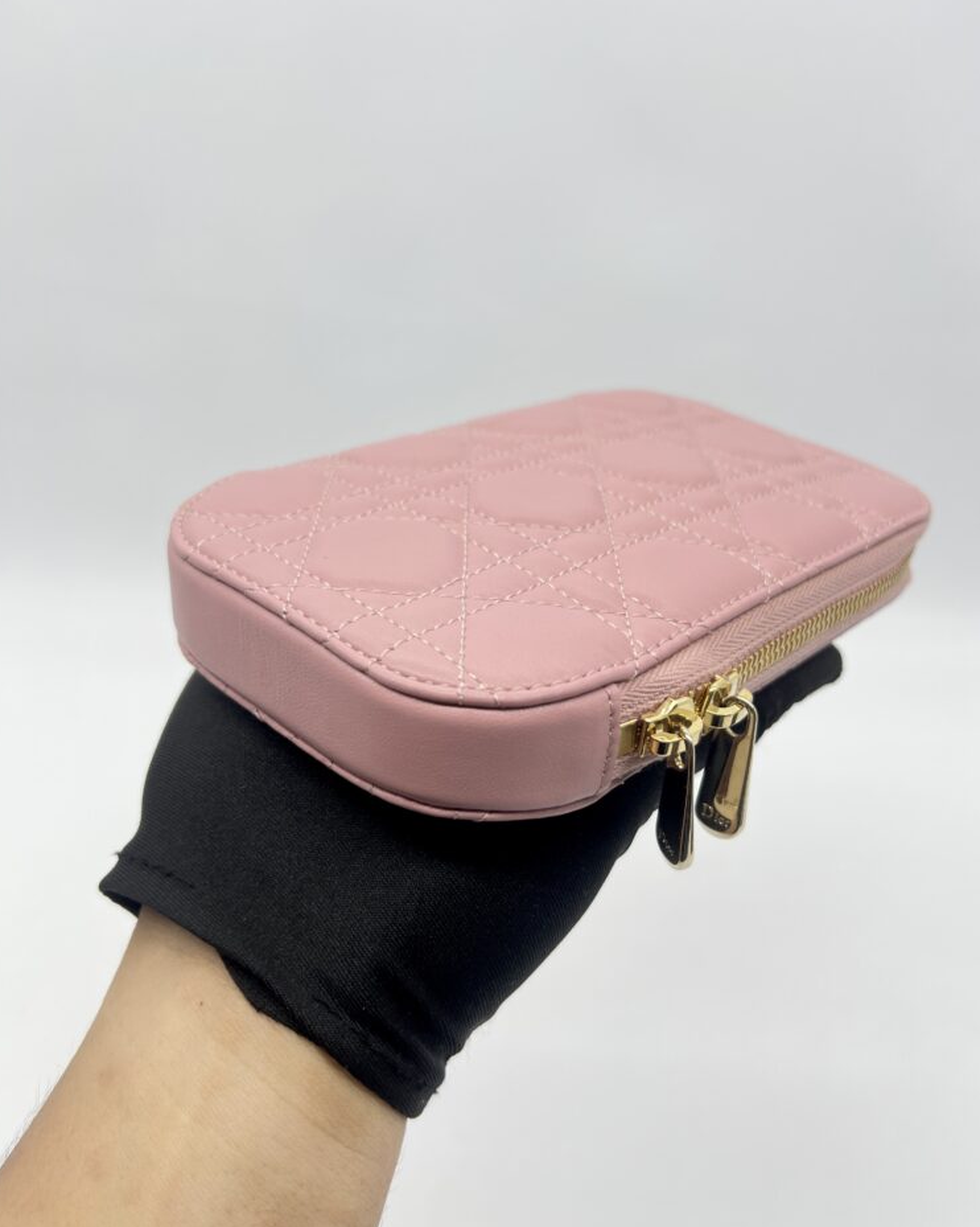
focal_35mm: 28
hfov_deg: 51.5
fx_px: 1015
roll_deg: +0.7
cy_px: 619
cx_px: 498
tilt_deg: -30.8
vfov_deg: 62.2
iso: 32
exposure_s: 1/116
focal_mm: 5.7
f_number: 1.5
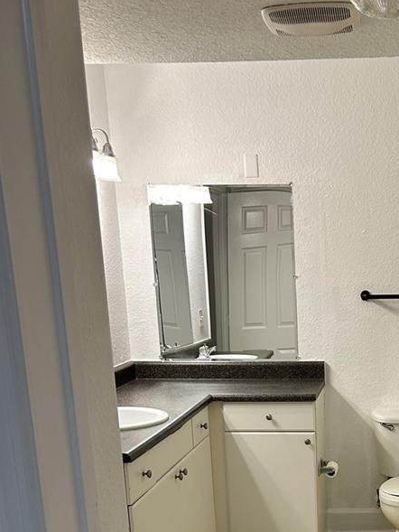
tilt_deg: -15.1
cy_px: 488
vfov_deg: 34.0
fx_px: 814
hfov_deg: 26.4
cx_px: 378
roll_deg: +0.4
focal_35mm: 53
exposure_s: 1/120
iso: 80
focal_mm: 5.7
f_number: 1.5
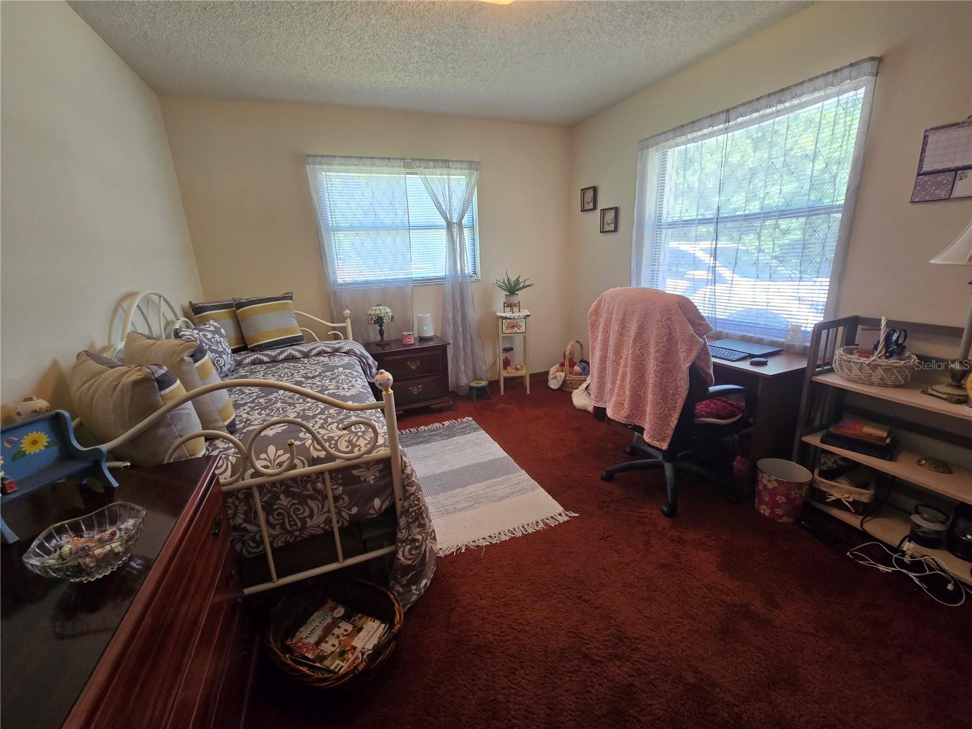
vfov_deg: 89.9
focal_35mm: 13
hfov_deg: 106.2
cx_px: 486
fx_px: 365
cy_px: 364
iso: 160
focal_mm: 2.2
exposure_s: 1/60
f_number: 2.2
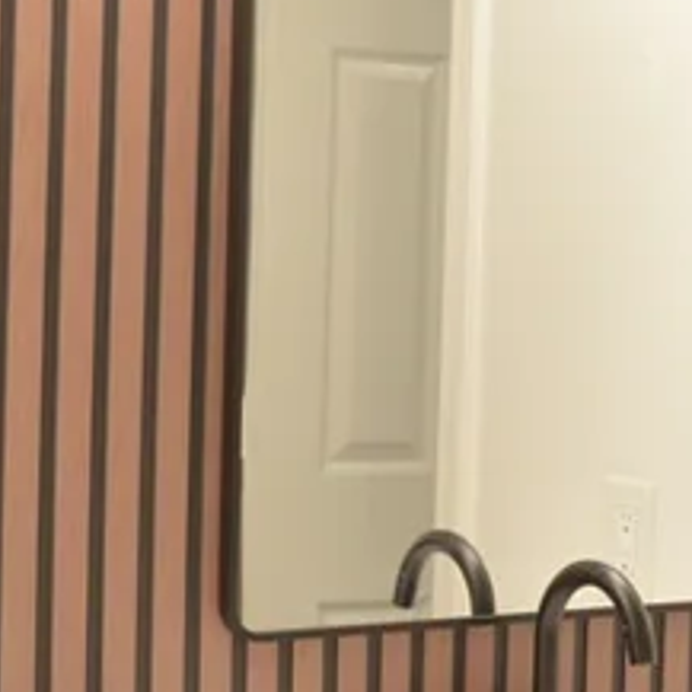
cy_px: 290
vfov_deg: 16.1
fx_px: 2443
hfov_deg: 16.1
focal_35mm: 108
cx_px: 309
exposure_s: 1/50
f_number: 3.5
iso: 200
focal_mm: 18
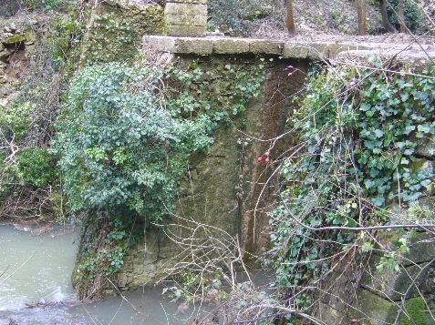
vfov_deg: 30.8
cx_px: 182
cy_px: 147
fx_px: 590
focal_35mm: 47
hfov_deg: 40.3
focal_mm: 5.8
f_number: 2.8
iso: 100
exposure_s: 1/30
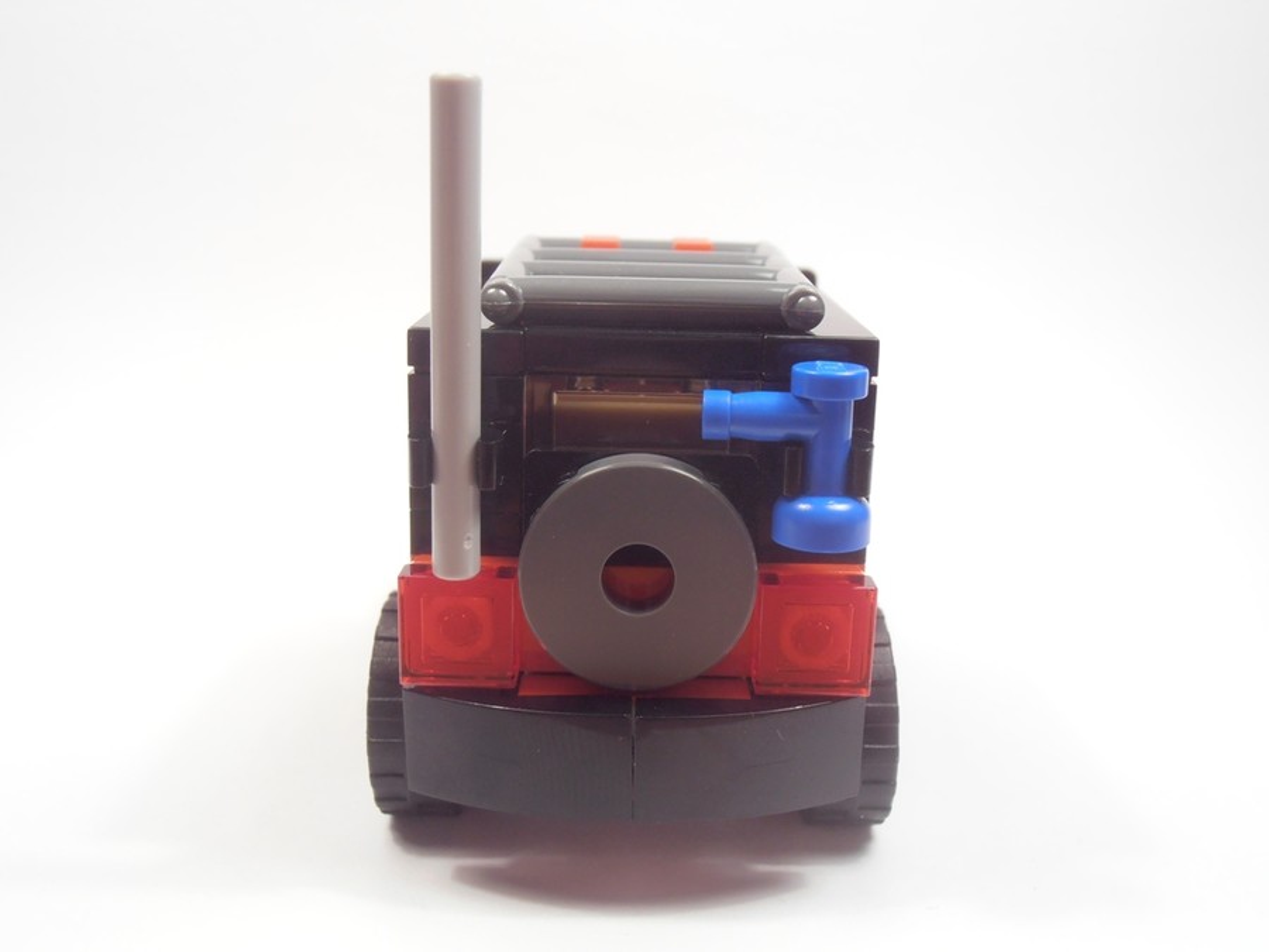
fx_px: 1356
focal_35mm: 37
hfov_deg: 50.1
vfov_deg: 38.7
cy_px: 476
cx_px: 634
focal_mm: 6.61
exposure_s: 1/40
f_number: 3.9
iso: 80
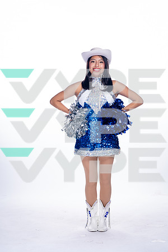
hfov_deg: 11.8
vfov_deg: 17.6
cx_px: 84
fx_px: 812
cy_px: 126
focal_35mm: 116
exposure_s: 1/250
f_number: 5.6
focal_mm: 116
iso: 800
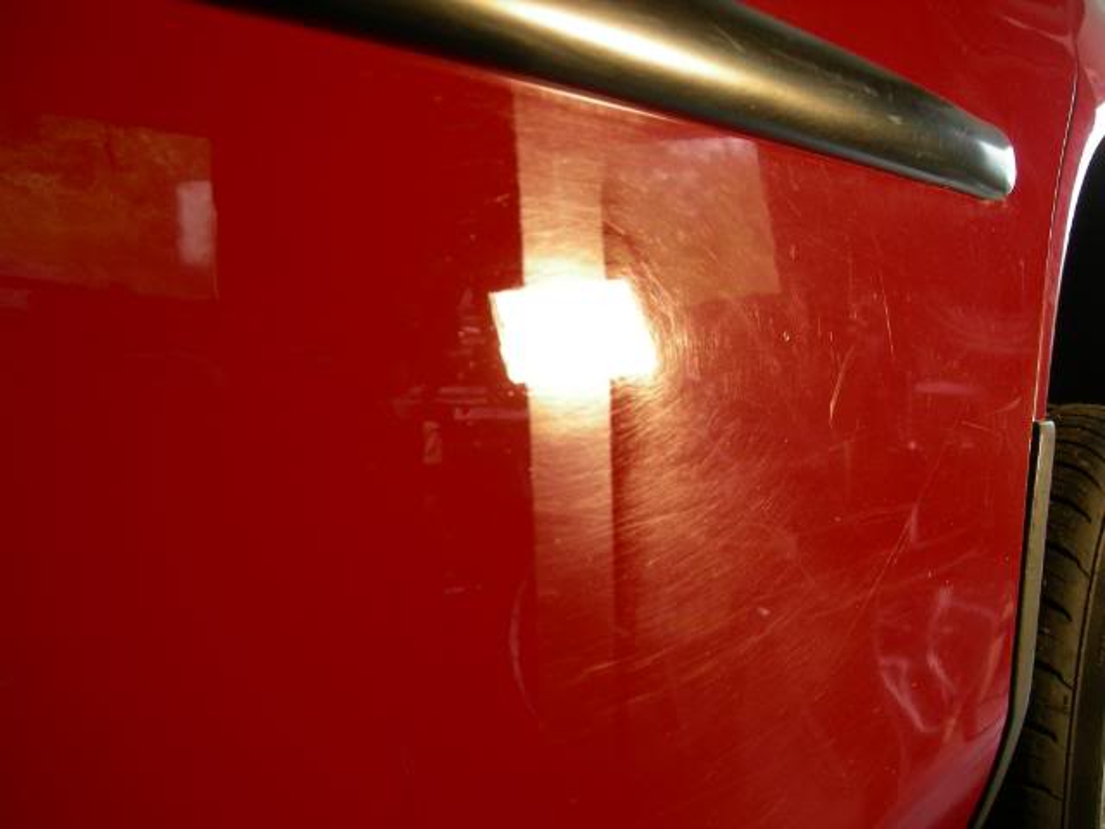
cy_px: 414
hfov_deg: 51.4
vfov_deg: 39.7
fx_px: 1149
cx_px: 552
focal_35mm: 36
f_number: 3
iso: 64
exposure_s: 1/55.6
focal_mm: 7.5
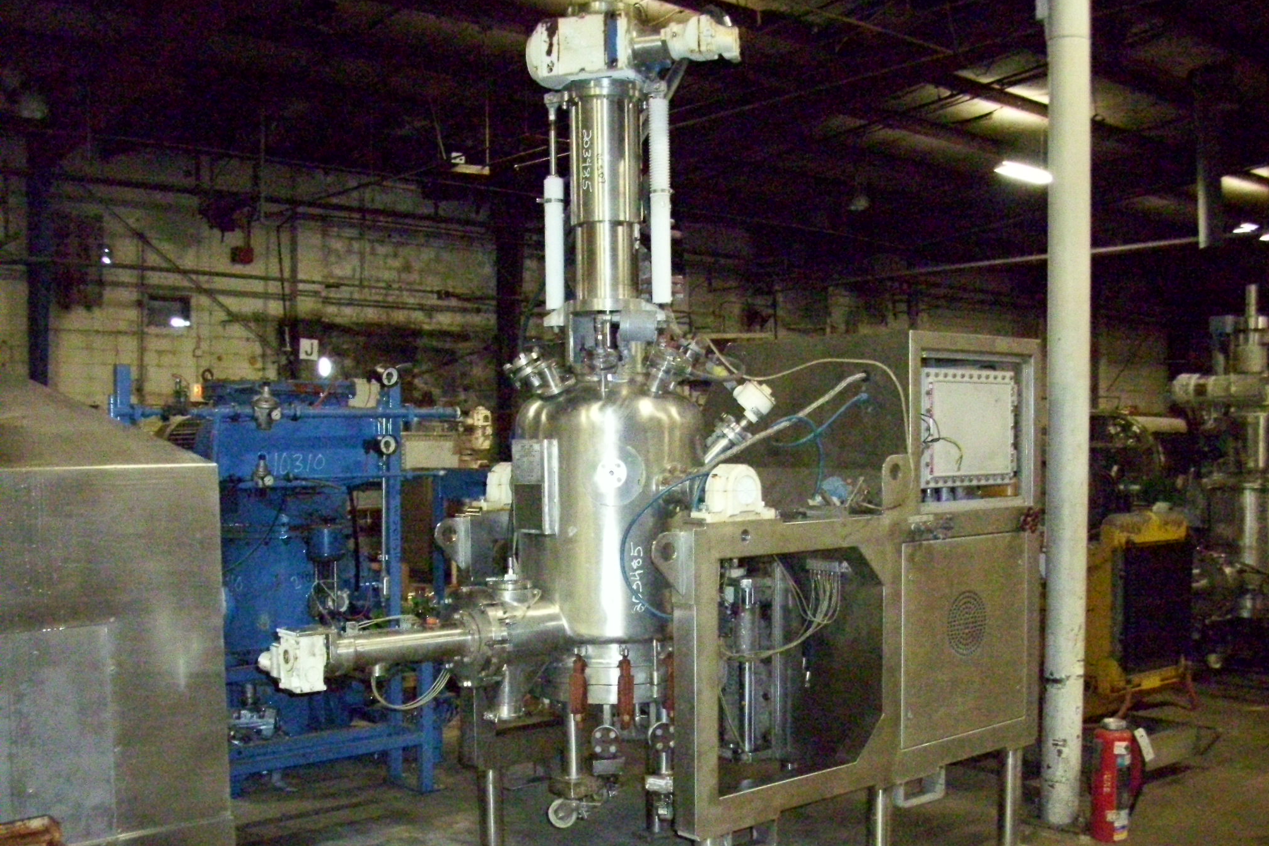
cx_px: 645
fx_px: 1269
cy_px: 478
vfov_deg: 36.8
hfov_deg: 53.1
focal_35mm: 36
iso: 1250
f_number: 2.9
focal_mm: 5.7
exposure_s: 1/40
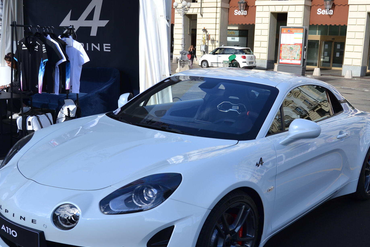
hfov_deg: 45.4
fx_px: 442
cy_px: 152
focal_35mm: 43
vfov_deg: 31.1
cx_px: 196
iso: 100
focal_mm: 22
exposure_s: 1/200
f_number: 7.1
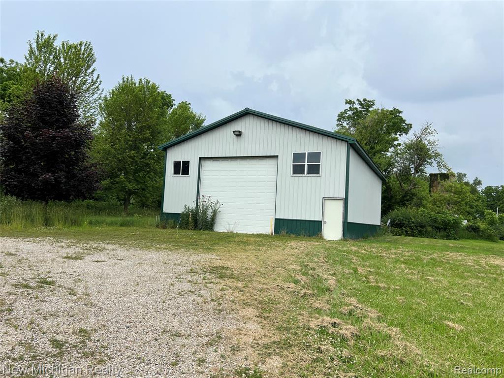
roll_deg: -3.0
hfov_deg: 67.3
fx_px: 379
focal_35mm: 26
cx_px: 252
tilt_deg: +4.1
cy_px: 189
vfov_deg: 53.1
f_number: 1.5
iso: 50
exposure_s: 1/3968
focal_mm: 5.7
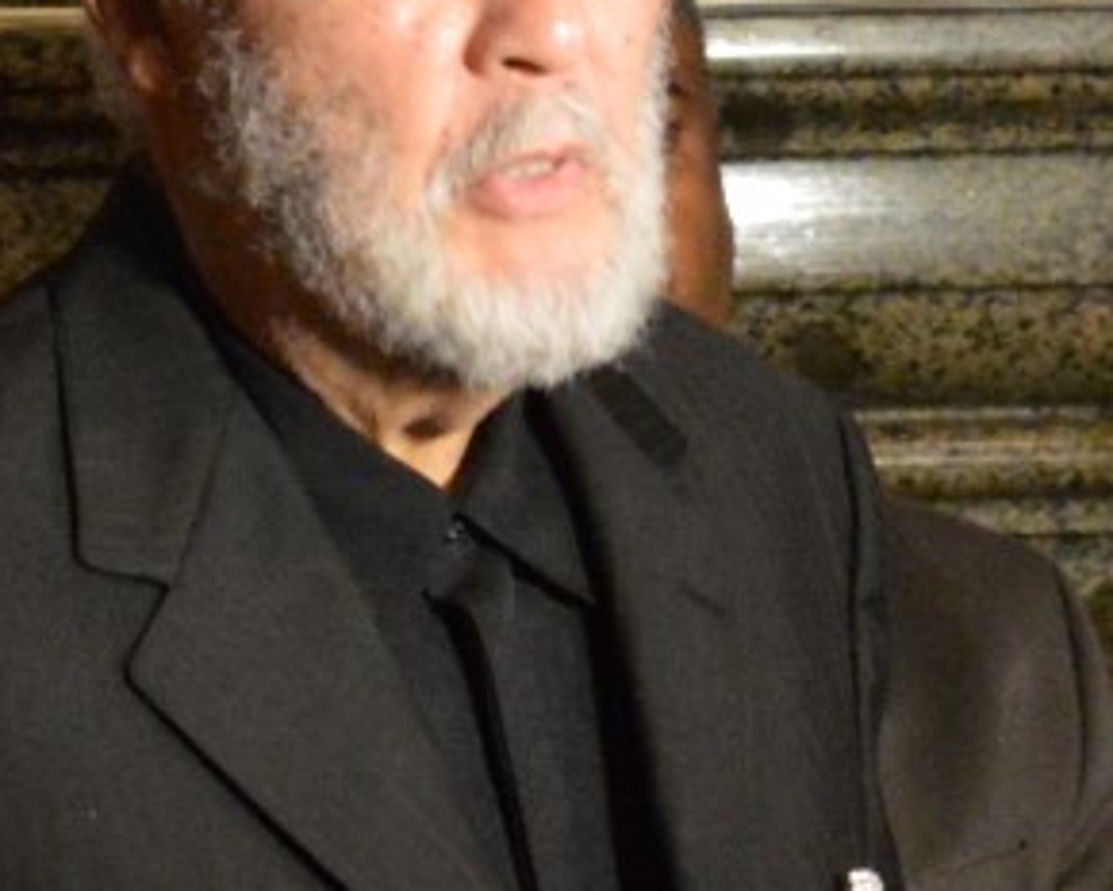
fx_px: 9079
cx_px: 457
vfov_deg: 5.6
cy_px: 234
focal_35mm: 276
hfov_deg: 7.0
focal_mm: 35
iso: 3200
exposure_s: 1/25
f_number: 4
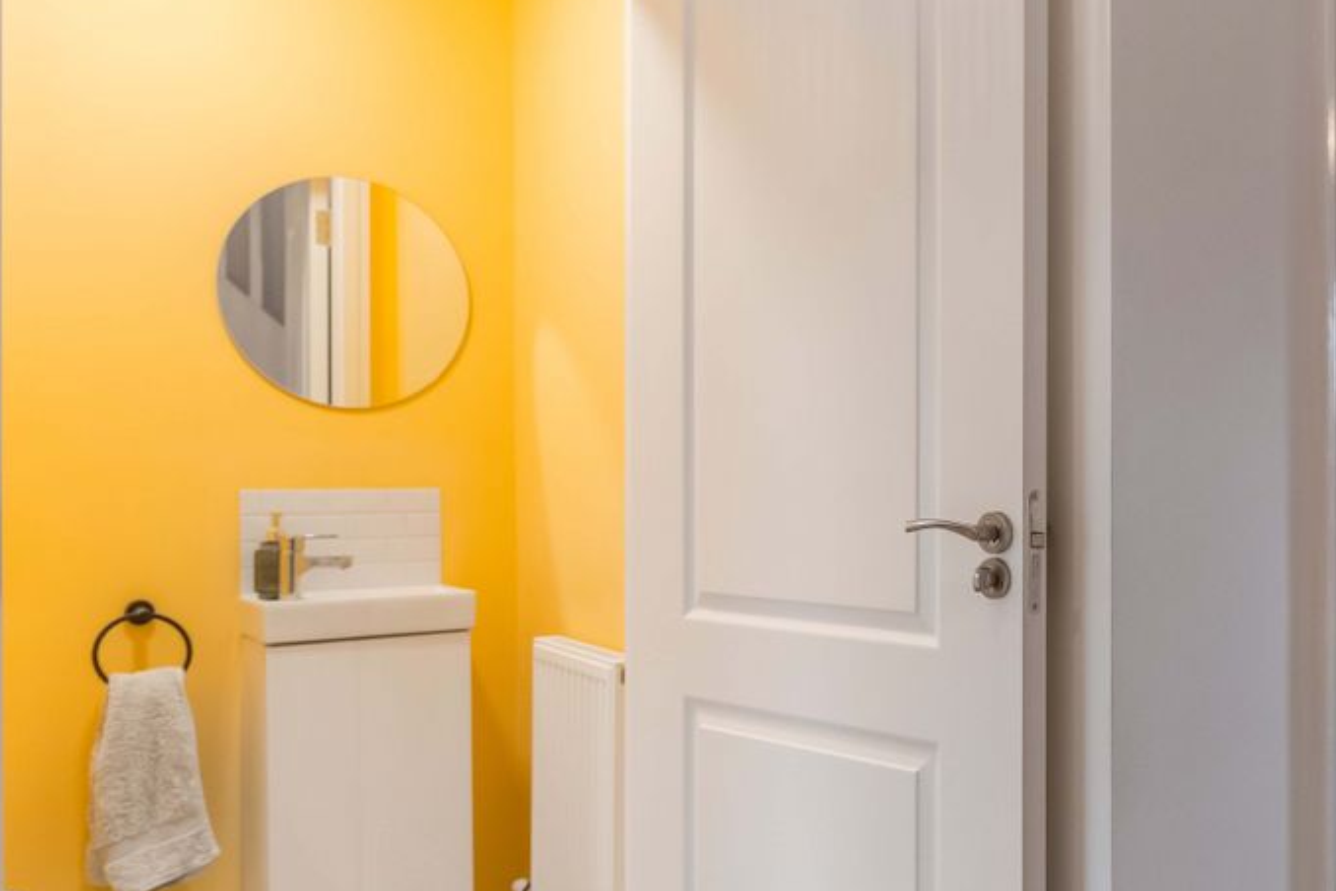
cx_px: 1054
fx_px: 1262
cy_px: 477
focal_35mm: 34
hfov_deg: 52.5
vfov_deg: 38.9
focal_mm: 18
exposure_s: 1/20
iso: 640
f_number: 6.3
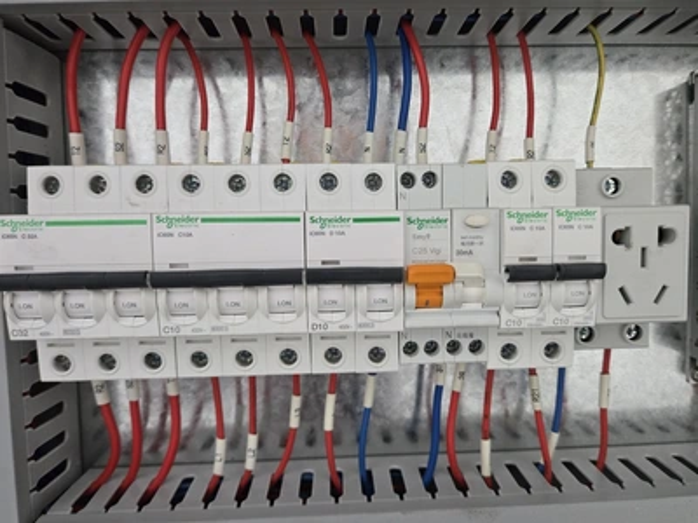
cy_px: 262
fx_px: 464
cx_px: 349
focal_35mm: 23
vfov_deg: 58.9
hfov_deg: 73.9
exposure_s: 1/120
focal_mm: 5.4
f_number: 1.8
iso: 500
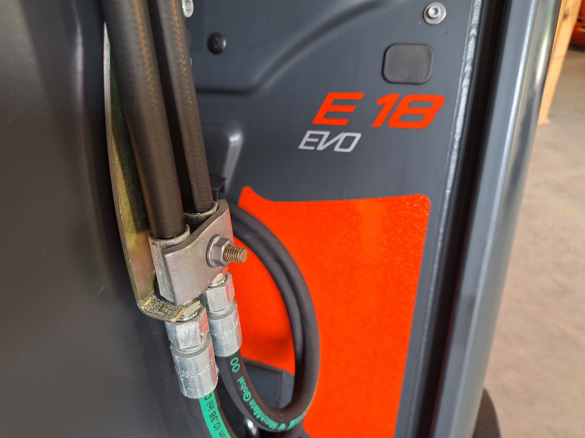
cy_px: 219
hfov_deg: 73.9
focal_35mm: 23
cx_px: 292
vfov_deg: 58.9
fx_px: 389
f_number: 1.8
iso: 200
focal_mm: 5.54
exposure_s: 1/50
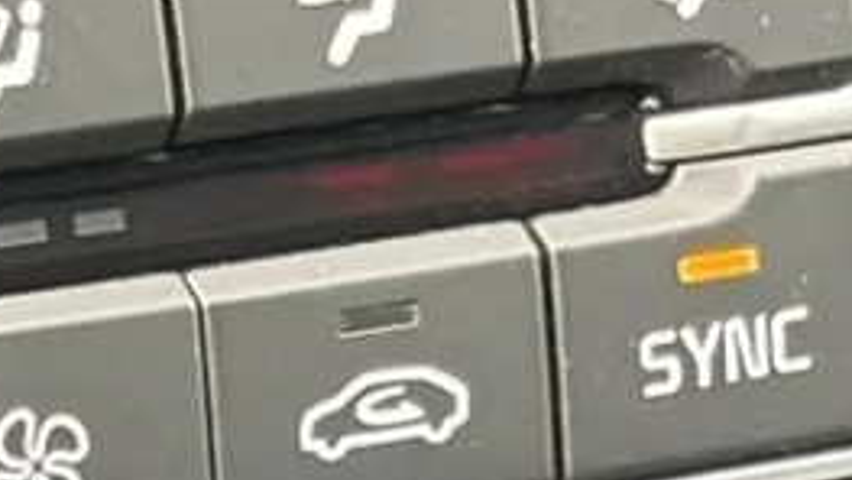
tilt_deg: -26.2
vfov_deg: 2.9
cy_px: 1411
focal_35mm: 413
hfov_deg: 5.2
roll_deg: -0.2
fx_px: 9331
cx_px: -100
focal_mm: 5.96
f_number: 1.6
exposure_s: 1/60
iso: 160
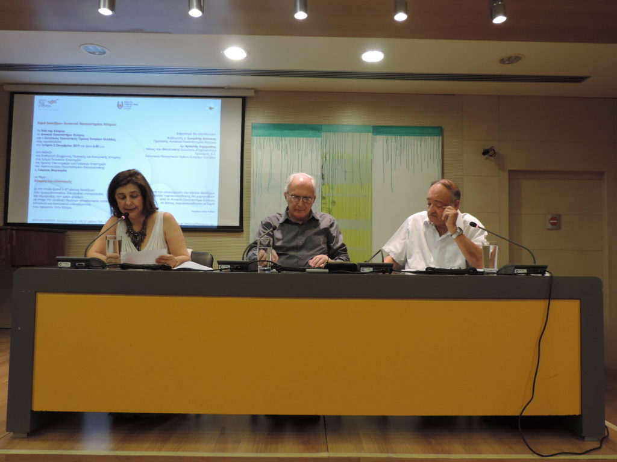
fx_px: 499
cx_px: 308
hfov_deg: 63.4
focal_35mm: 28
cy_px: 231
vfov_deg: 49.7
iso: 220
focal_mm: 4.9
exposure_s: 1/30
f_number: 3.1
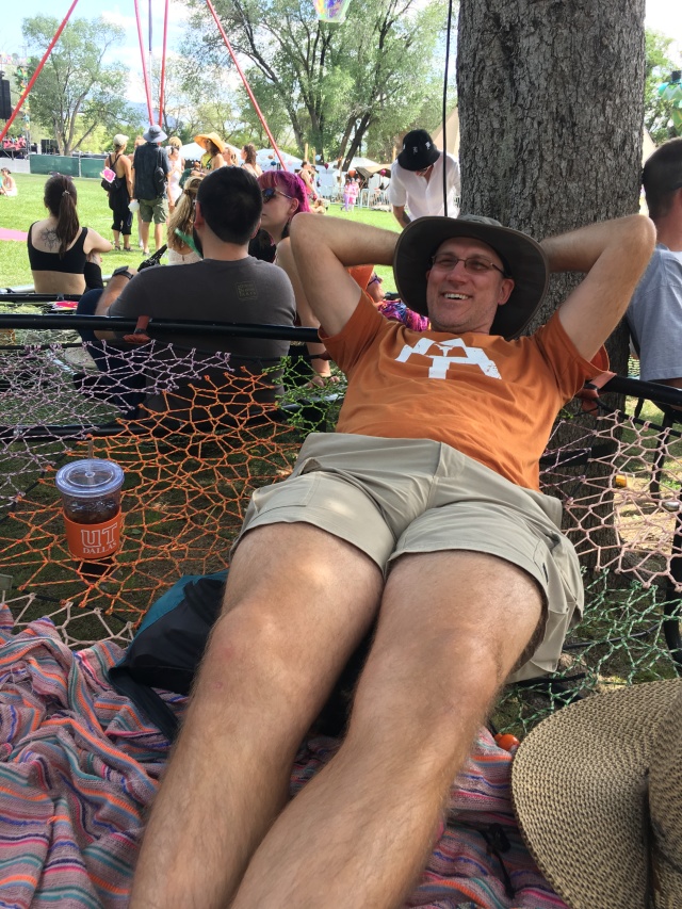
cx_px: 341
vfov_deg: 61.7
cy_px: 454
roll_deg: -4.5
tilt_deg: -17.8
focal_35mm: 29
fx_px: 762
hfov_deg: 48.2
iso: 25
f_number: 2.2
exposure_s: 1/126
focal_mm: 4.15
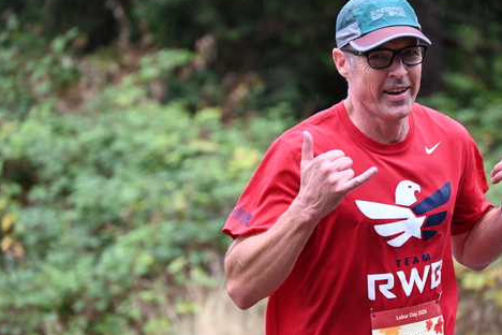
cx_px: 287
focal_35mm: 235
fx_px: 3277
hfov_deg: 8.8
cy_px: 185
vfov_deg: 5.8
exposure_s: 1/250
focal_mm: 200
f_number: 6.3
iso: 1000
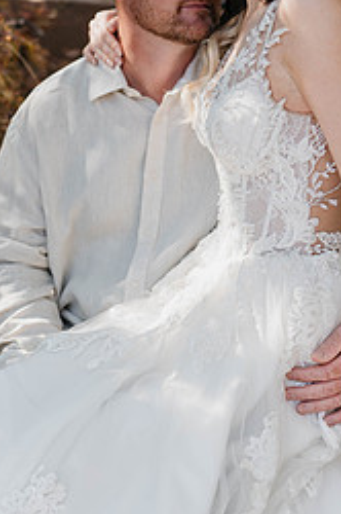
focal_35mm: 90
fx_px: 1282
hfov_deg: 15.1
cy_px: 195
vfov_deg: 22.6
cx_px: 200
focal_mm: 50
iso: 250
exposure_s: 1/1250
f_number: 2
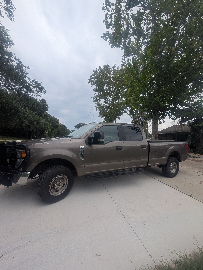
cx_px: 98
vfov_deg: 106.1
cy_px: 141
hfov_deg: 89.9
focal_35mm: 13
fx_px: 102
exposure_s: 1/1044
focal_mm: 2.23
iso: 40
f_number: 1.95
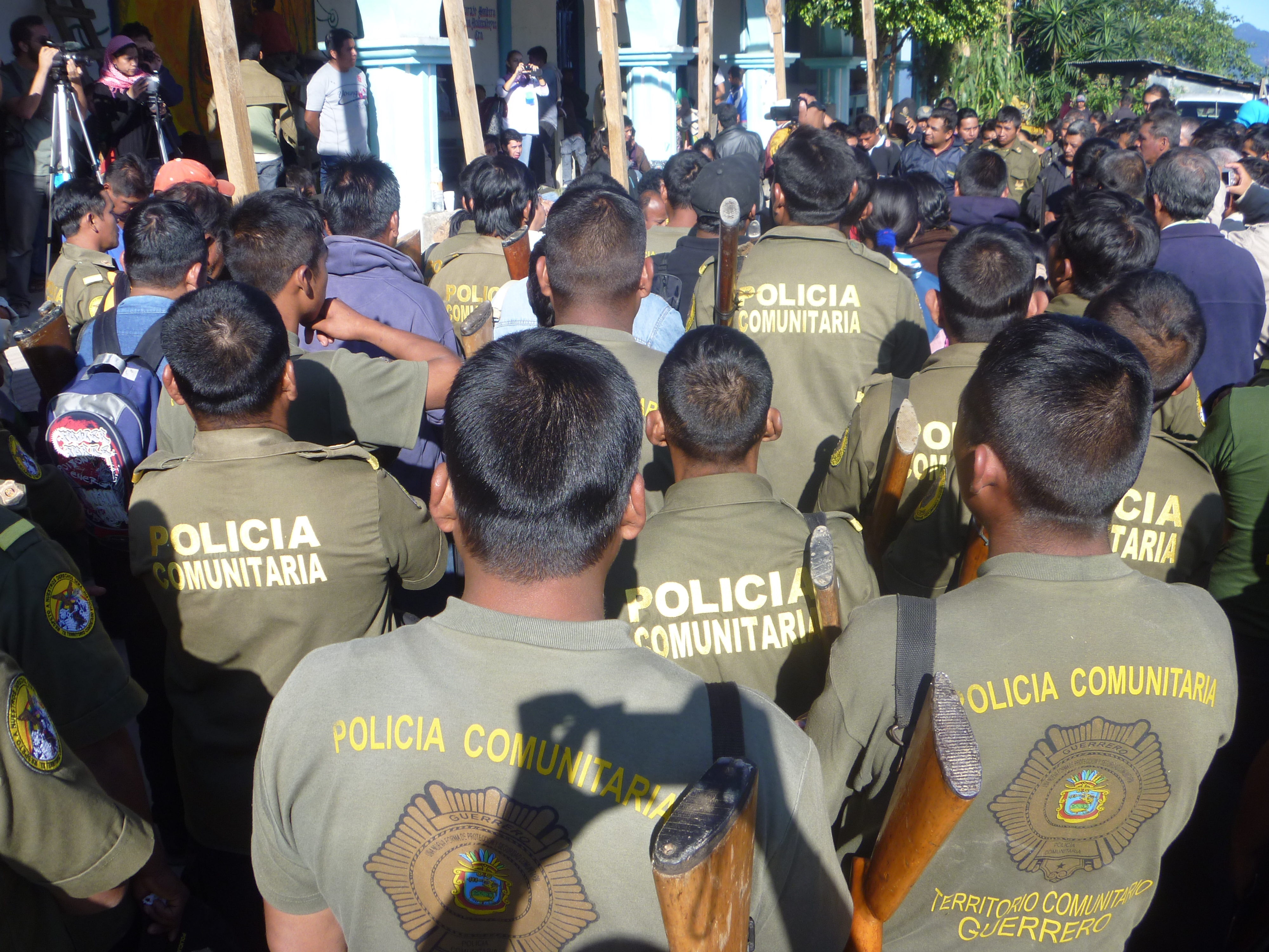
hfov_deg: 52.6
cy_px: 476
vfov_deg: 40.7
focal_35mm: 35
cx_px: 634
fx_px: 1283
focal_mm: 6.3
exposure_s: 1/250
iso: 80
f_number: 4.5
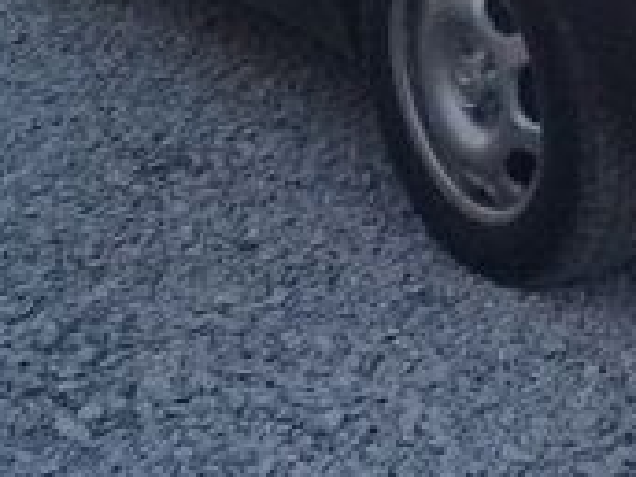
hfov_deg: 15.9
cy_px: -183
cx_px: 758
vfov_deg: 12.0
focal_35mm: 119
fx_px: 2186
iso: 200
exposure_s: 1/33
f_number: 2.2
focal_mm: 3.3
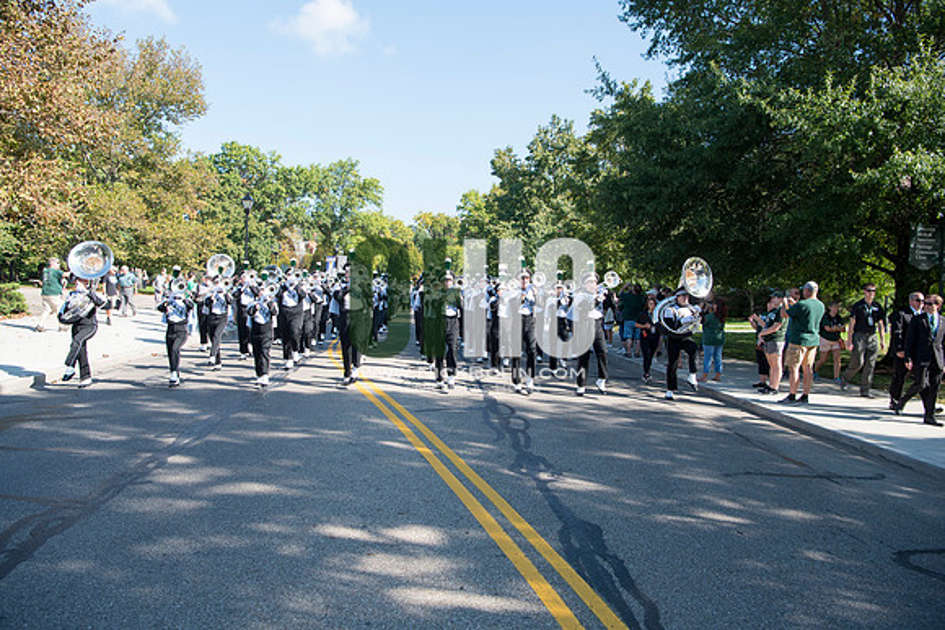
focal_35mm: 28
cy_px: 315
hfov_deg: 65.5
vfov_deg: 46.4
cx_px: 472
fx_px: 735
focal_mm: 28
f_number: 5.6
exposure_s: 1/500
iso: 200
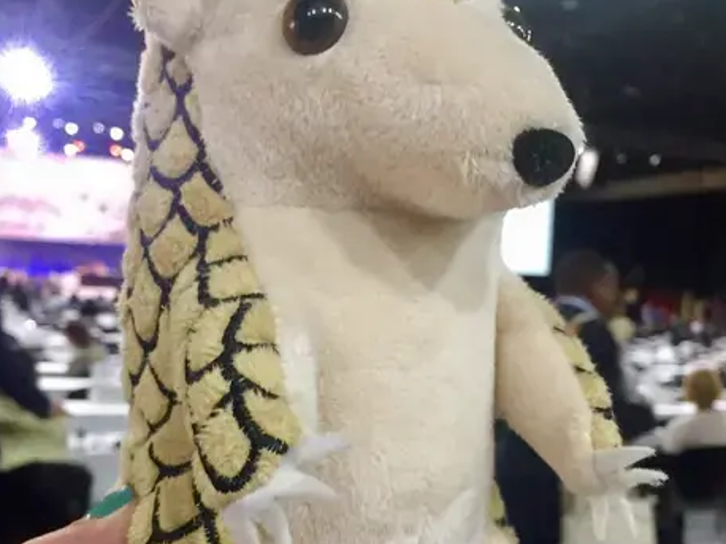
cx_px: 345
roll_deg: -2.2
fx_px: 922
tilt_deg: -3.9
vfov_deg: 32.5
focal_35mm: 44
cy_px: 374
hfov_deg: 43.0
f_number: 2.2
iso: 160
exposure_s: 1/33
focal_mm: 4.15
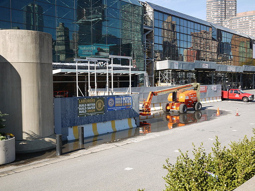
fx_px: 295
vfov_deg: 36.0
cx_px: 128
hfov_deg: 46.8
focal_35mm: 40
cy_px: 96
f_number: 9
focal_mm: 20
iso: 100
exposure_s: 1/125
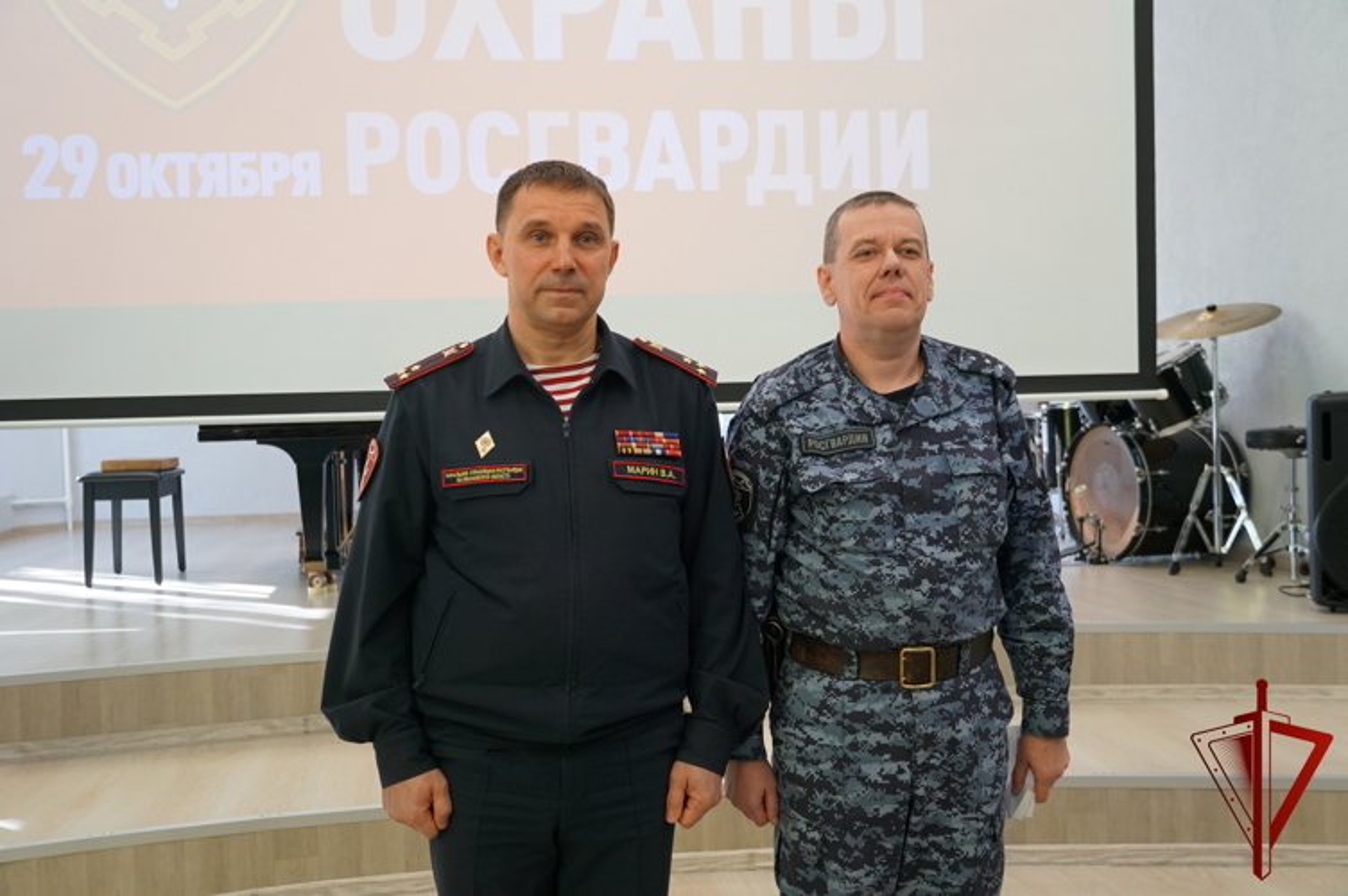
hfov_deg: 51.3
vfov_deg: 35.4
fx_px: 1403
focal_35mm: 38
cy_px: 448
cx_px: 674
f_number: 4
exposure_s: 1/160
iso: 1000
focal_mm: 25
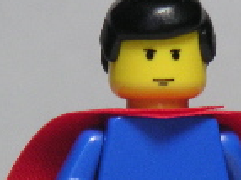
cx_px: 179
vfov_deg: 4.5
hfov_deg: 6.0
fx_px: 2303
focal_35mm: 331
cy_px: 204
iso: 100
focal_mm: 17.1
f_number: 3.6
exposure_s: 1/111
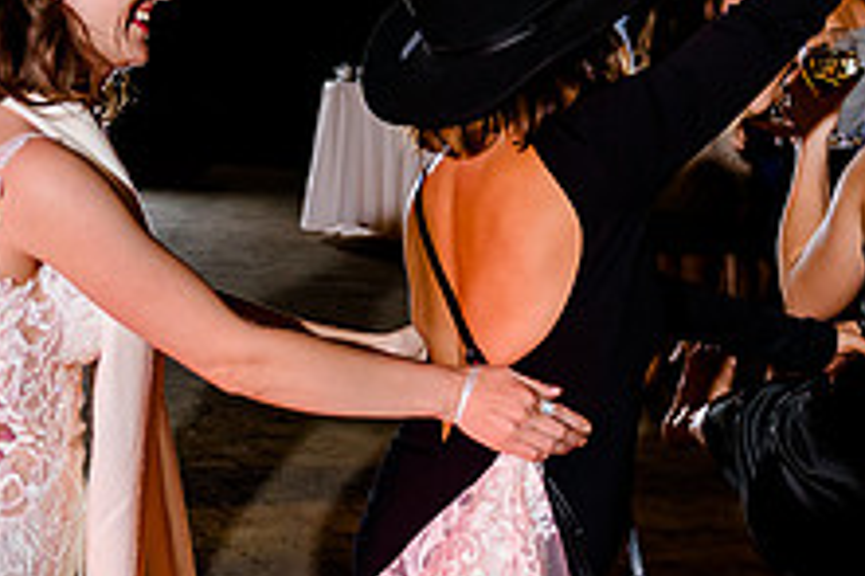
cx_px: -22
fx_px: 1897
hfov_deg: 24.4
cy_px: 94
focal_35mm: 79
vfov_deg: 17.1
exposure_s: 1/125
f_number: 2.8
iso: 2500
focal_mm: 27
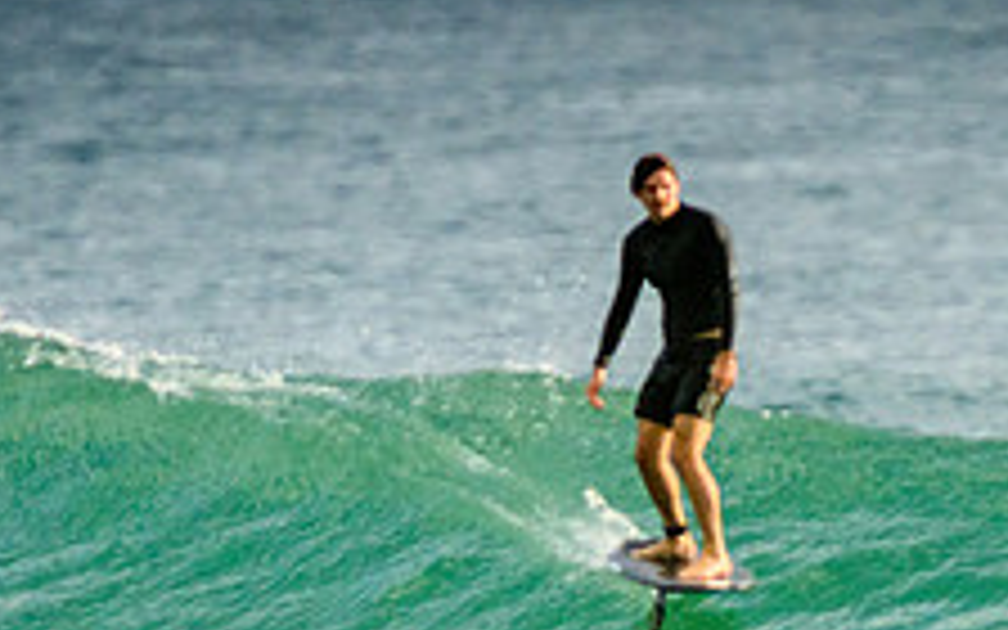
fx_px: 39888
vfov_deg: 0.9
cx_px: 909
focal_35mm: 1452
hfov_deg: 1.4
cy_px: 647
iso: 900
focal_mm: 400
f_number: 5.6
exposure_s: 1/2000
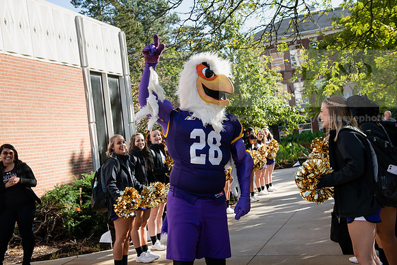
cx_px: 198
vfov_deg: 29.9
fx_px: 496
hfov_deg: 43.6
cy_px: 132
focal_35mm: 45
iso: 400
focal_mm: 45
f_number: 5.6
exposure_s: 1/640
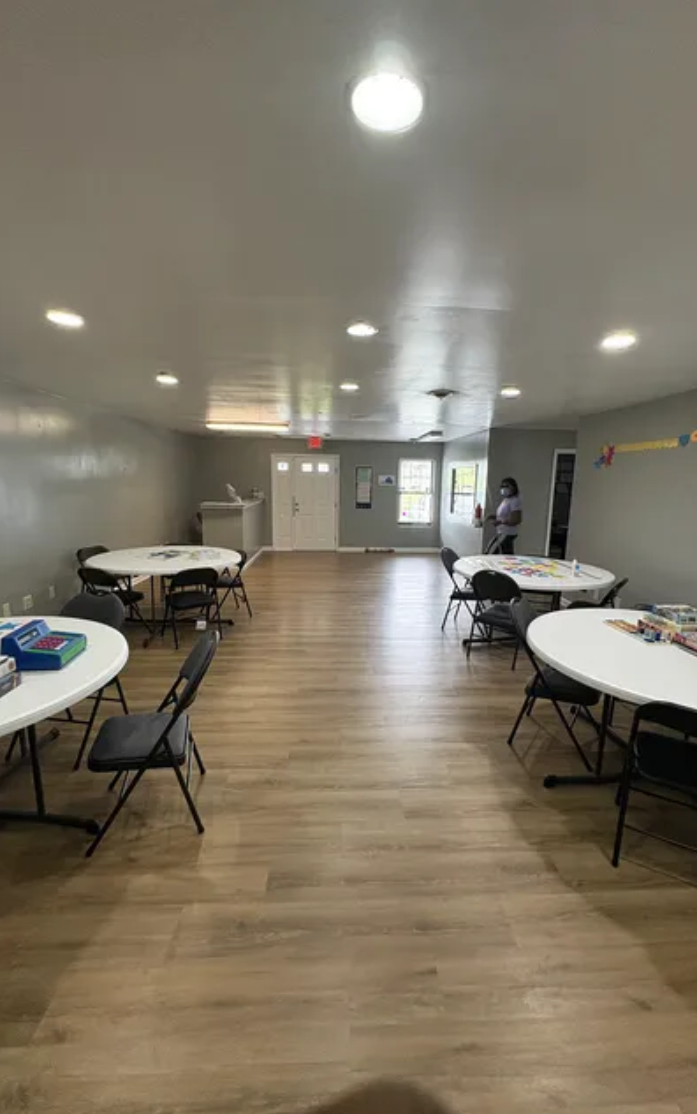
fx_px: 456
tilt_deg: -9.8
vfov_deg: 101.4
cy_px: 561
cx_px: 361
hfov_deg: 74.8
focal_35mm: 15
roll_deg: +0.0
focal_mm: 2.22
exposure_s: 1/60
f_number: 2.2
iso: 250
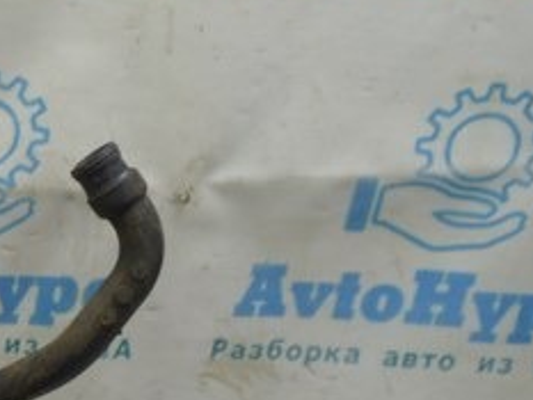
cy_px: 536
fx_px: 1756
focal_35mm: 114
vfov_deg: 12.6
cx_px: -592
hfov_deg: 14.0
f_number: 5.6
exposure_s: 1/20
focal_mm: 18
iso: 400
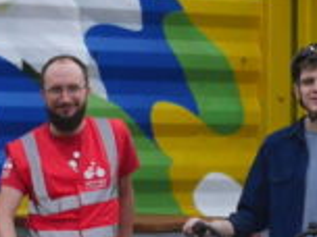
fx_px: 2473
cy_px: 57
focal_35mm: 270
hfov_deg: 7.3
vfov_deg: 5.5
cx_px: 273
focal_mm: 20
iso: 200
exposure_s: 1/640
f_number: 4.5
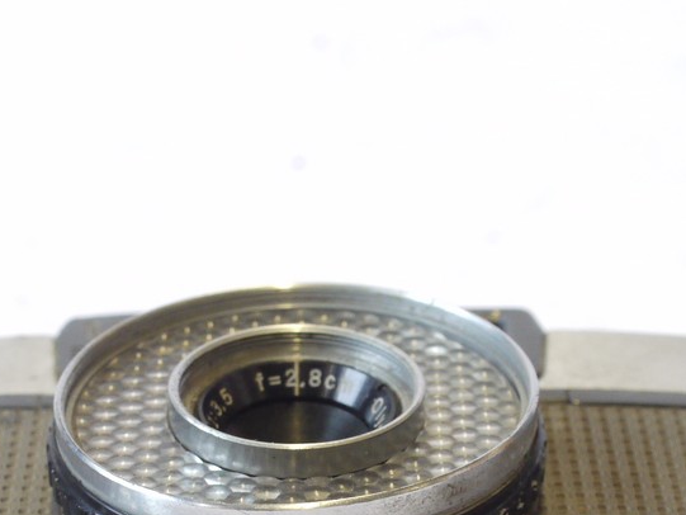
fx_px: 2636
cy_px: 530
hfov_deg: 14.8
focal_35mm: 133
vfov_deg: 11.0
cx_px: 295
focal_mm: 30
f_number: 7.1
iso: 800
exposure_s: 1/60
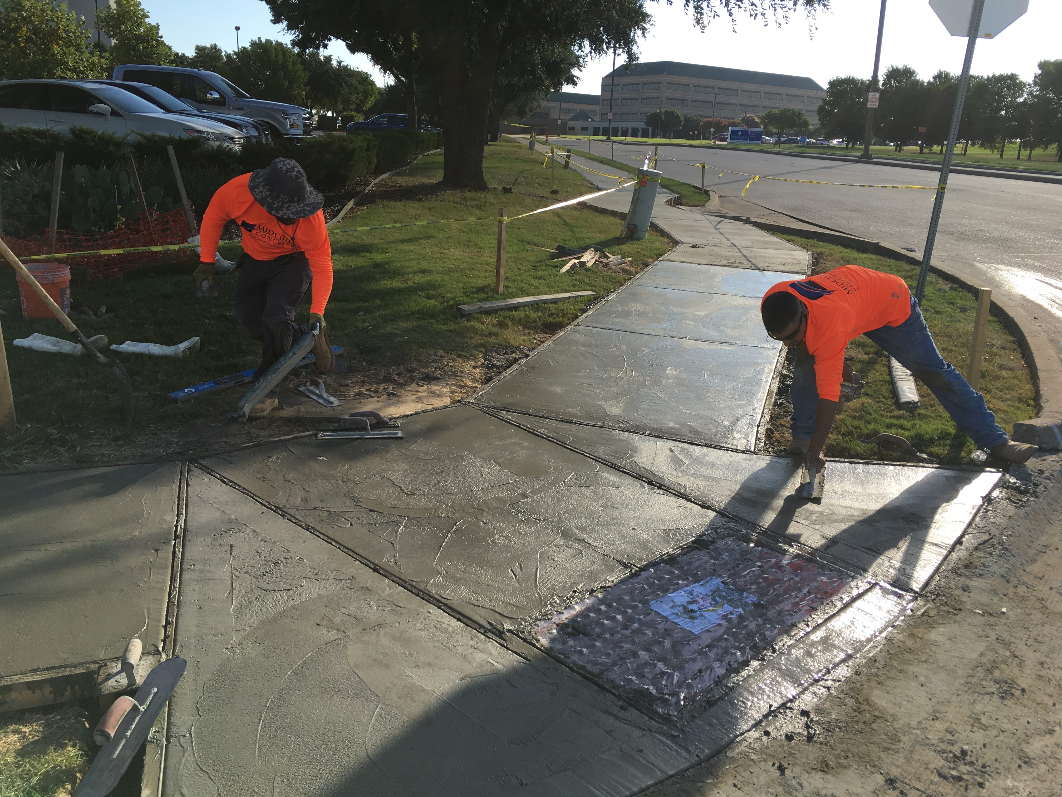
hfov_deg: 61.7
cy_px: 398
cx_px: 531
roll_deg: -3.0
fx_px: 890
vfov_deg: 48.2
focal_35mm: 29
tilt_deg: -14.5
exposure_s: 1/1054
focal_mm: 4.15
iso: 25
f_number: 2.2
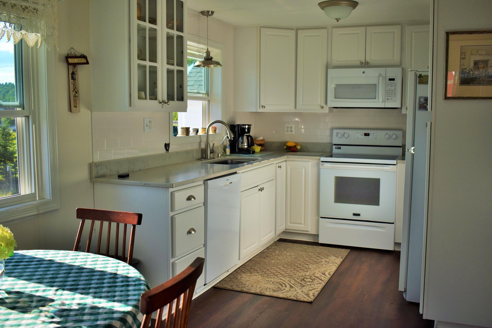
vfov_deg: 36.9
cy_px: 164
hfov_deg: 53.1
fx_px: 492
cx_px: 246
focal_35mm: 36
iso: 200
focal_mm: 24
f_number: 3.8
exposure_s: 1/640
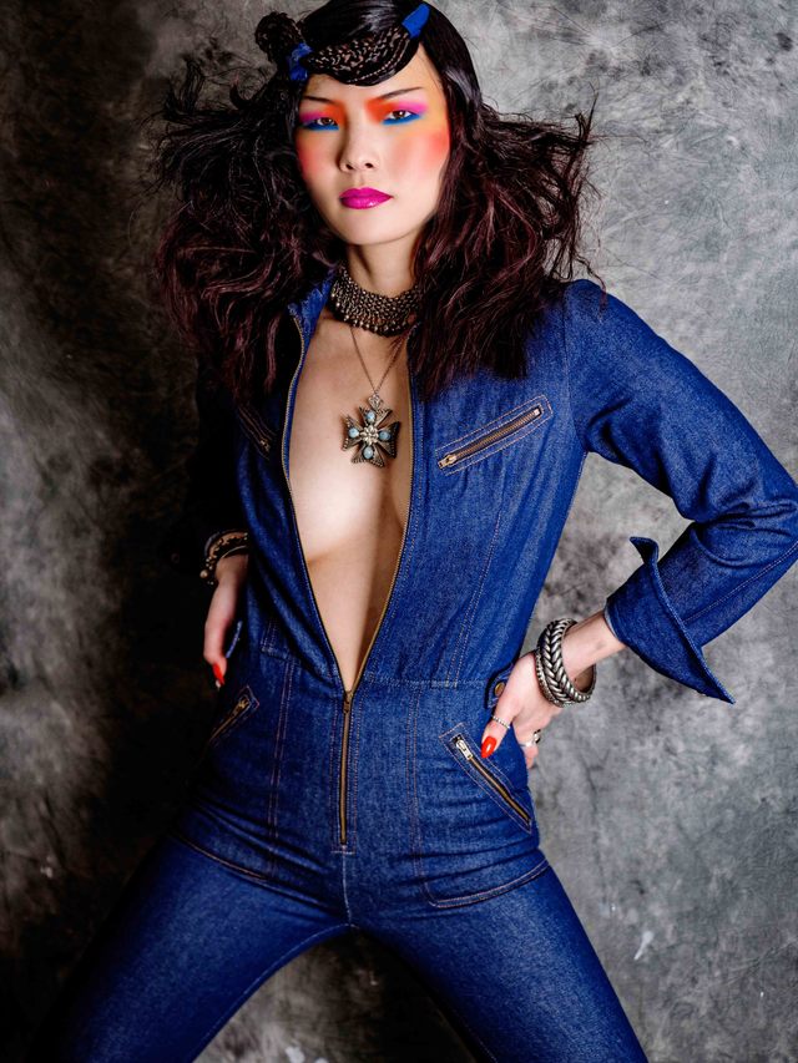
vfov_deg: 35.5
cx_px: 399
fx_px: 1659
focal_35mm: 54
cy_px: 532
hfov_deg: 27.0
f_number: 2.8
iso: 200
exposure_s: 1/250
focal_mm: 27
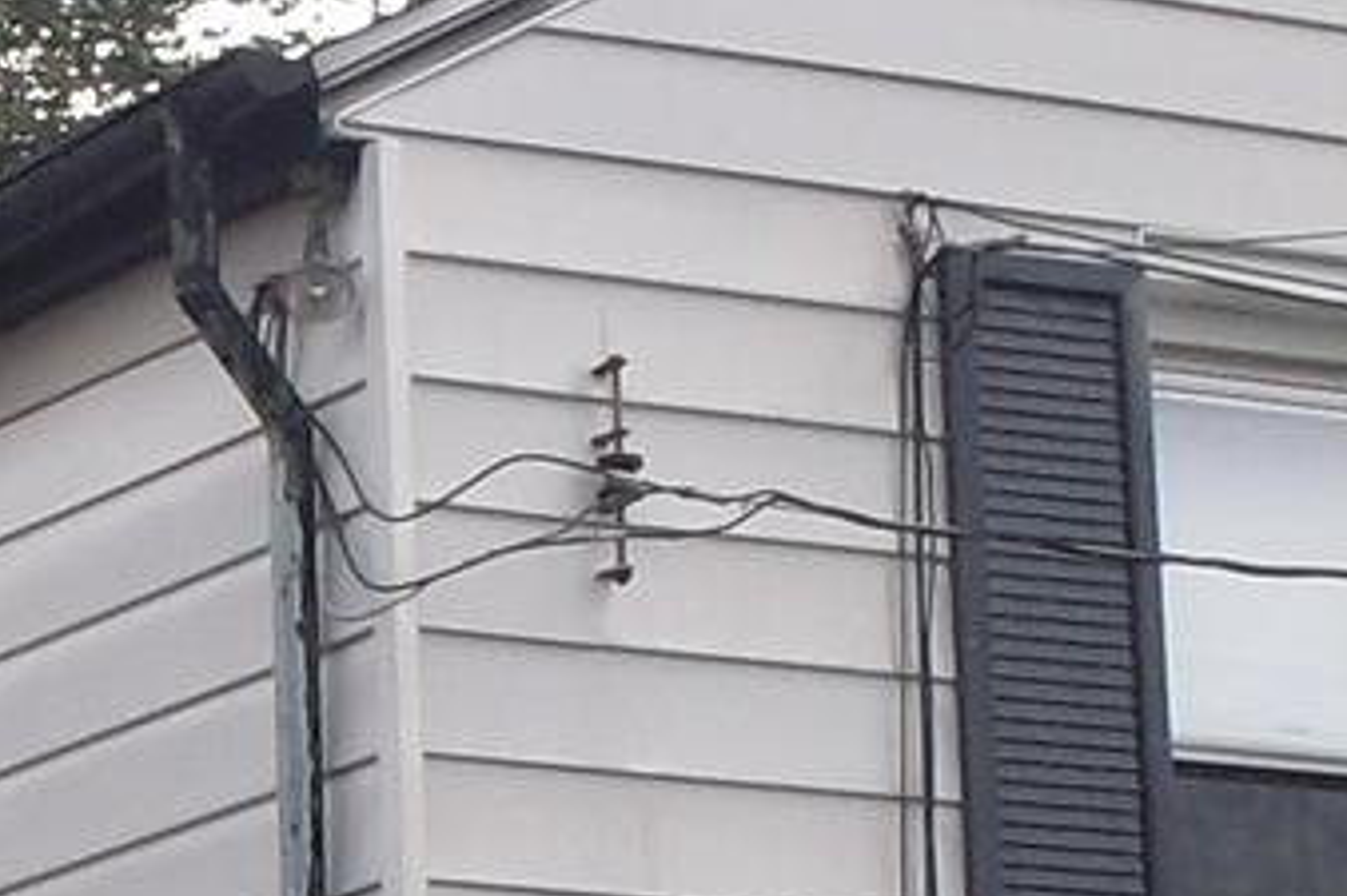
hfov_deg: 8.9
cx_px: -399
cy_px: 1175
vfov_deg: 6.0
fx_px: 8489
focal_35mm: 227
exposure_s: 1/100
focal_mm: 6.3
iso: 100
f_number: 7.8
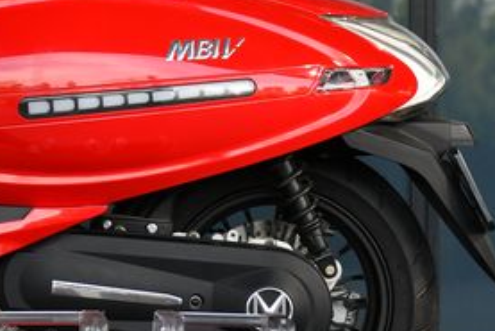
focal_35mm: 185
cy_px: 46
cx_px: -213
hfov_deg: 10.8
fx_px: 2545
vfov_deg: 7.4
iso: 400
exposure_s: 1/1000
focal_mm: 50
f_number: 3.2
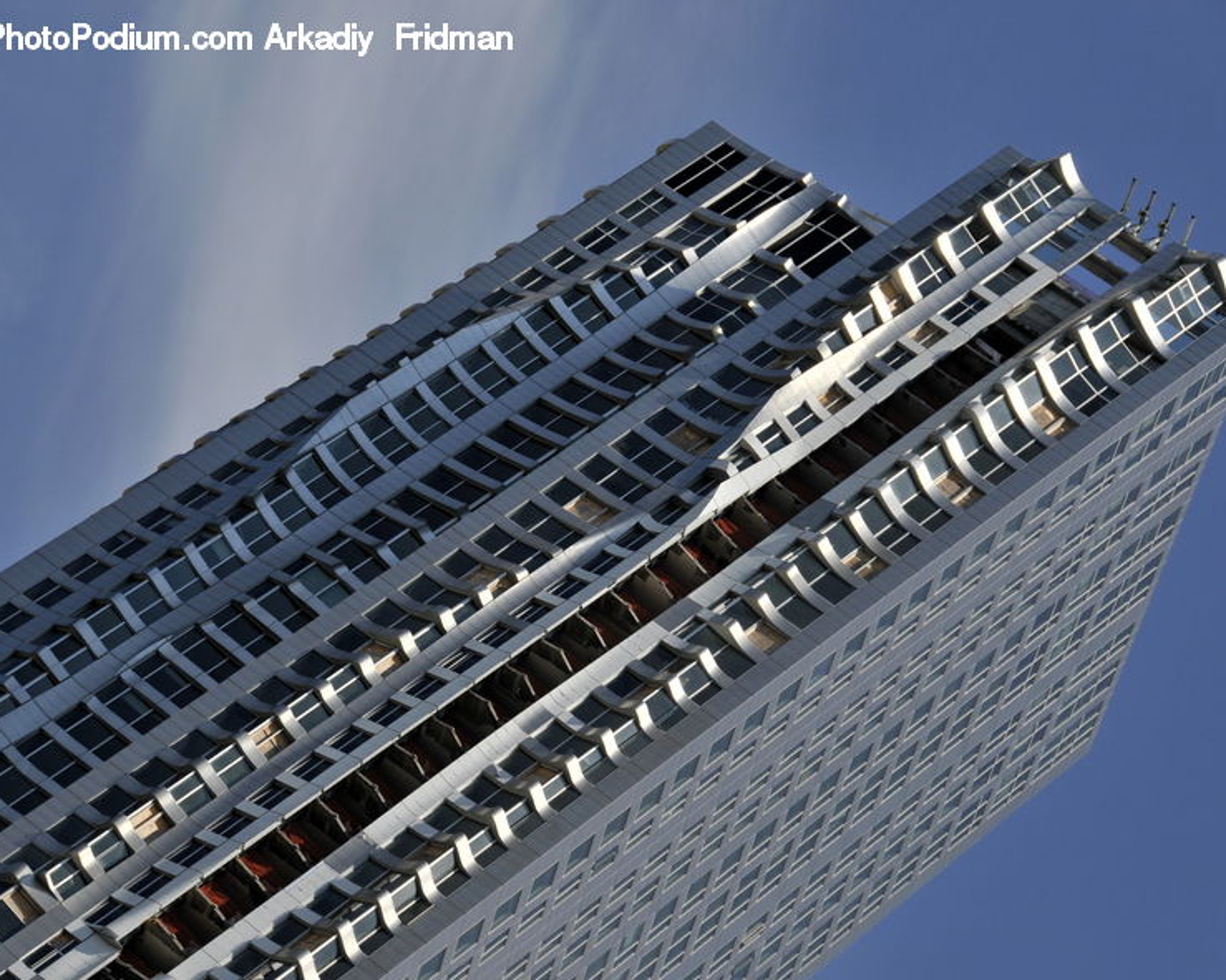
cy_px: 493
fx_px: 5898
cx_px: 579
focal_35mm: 163
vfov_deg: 9.5
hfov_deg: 11.9
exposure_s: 1/1000
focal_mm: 95
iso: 200
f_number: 8
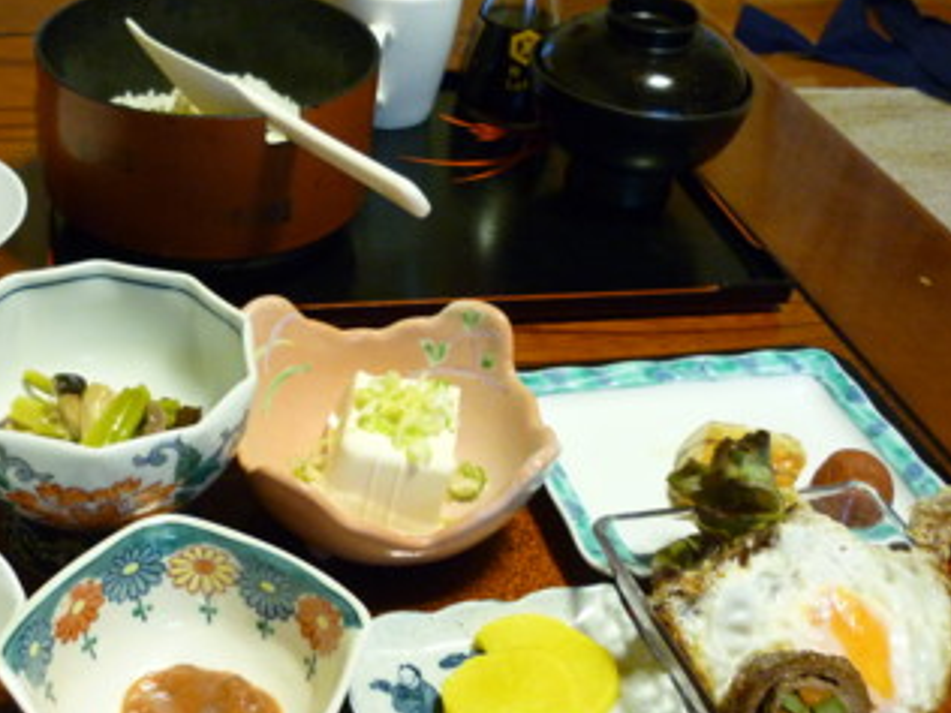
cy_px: 292
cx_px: 322
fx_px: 1291
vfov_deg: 30.8
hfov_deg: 40.0
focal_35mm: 47
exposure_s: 1/25
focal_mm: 5.5
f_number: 2.8
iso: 400
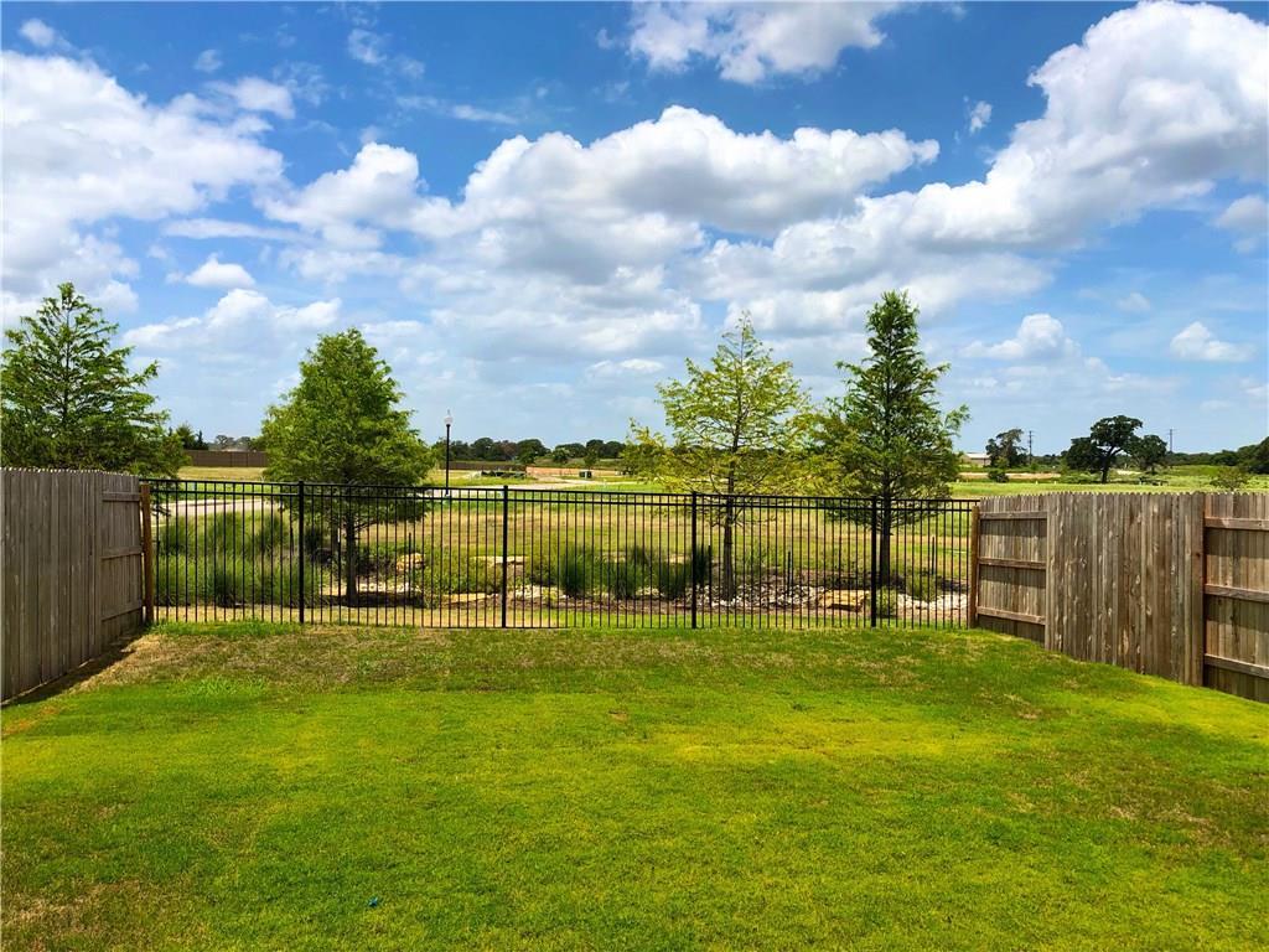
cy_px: 476
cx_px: 634
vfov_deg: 49.7
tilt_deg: -0.9
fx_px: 1026
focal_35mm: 28
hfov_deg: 63.4
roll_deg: -0.3
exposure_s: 1/3436
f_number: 1.8
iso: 20
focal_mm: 4
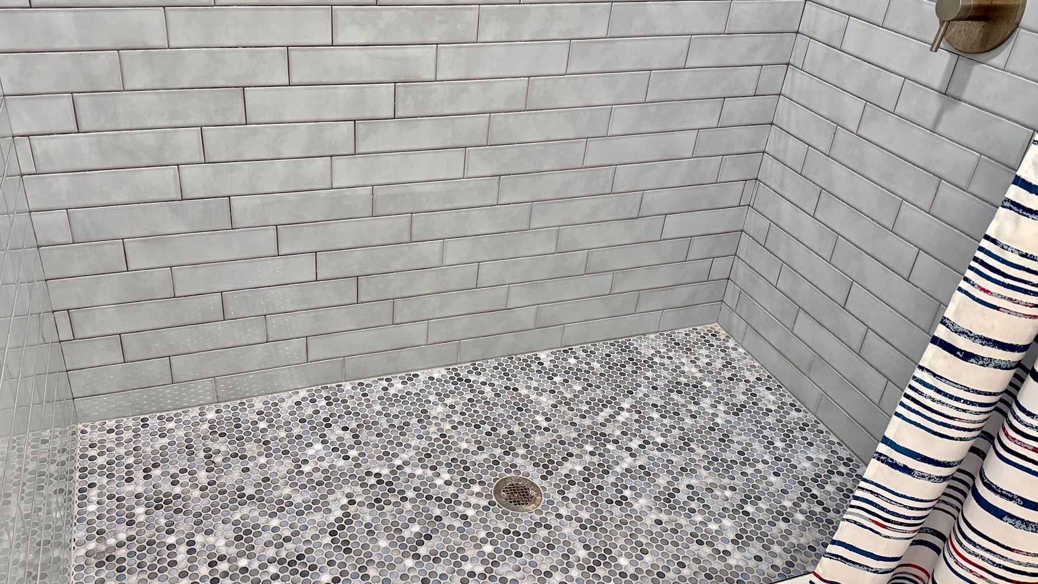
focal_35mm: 30
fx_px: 826
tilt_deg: -29.4
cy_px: 284
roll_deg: -3.8
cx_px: 462
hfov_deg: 64.1
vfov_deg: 38.9
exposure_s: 1/60
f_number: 1.78
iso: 400
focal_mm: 6.76
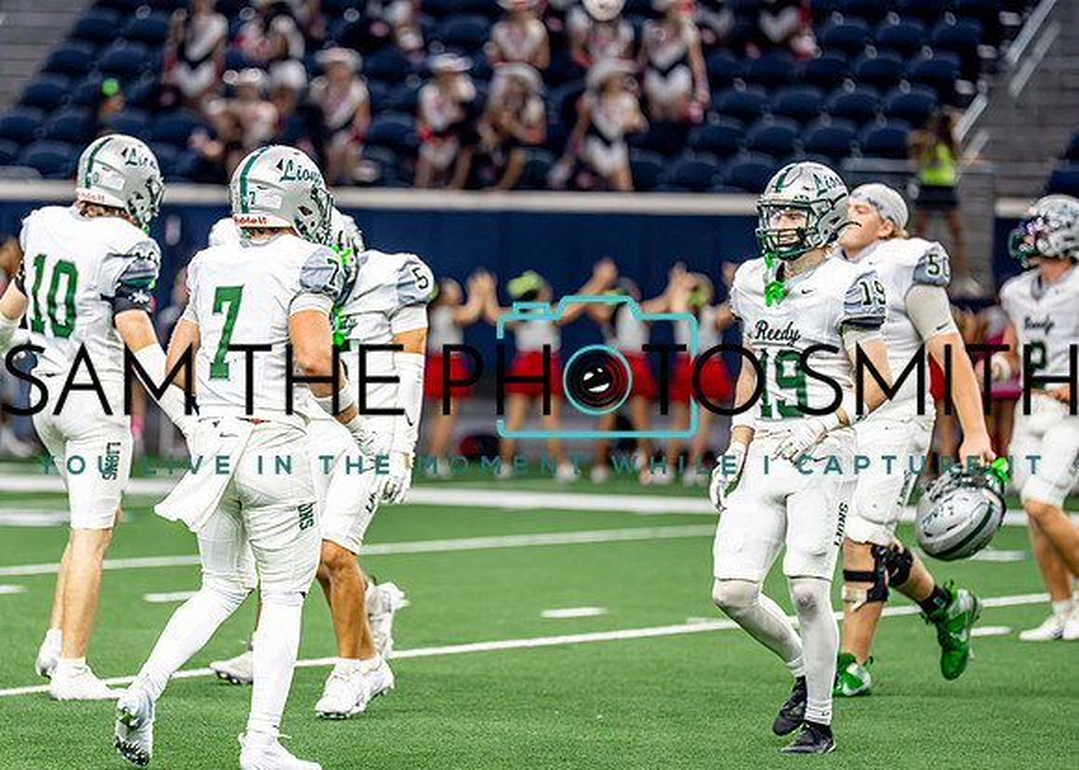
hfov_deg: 7.6
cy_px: 402
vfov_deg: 5.4
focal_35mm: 266
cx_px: 351
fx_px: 8149
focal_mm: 200
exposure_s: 1/400
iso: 1000
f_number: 2.8
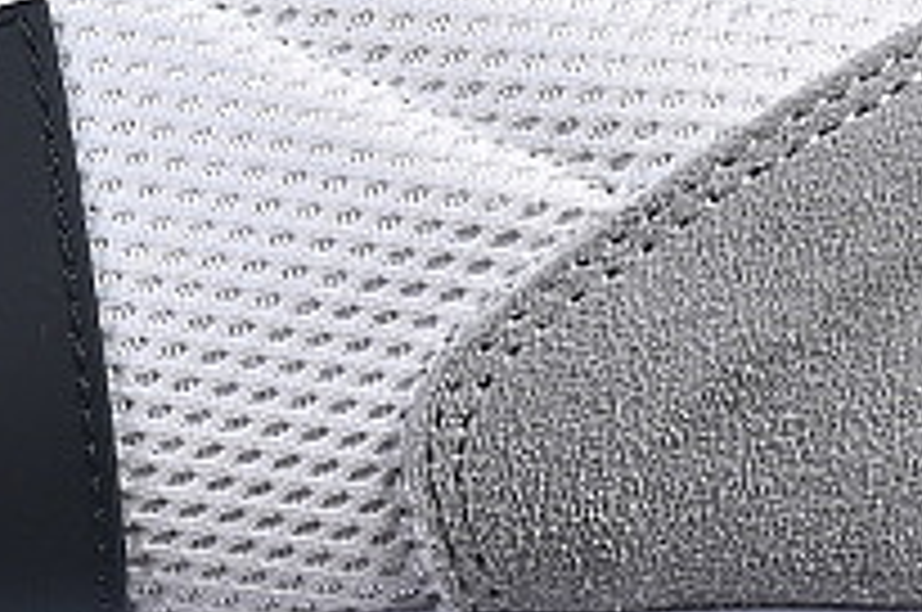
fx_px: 10126
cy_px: -72
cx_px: -139
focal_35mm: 396
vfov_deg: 3.5
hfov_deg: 5.2
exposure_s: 1/80
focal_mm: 50
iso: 160
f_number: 8
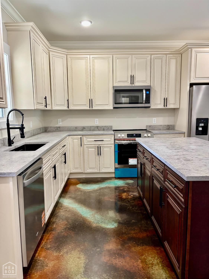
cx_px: 104
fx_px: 209
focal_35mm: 26
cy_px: 140
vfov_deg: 67.3
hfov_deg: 53.1
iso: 100
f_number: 1.6
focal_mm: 5.96
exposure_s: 1/60
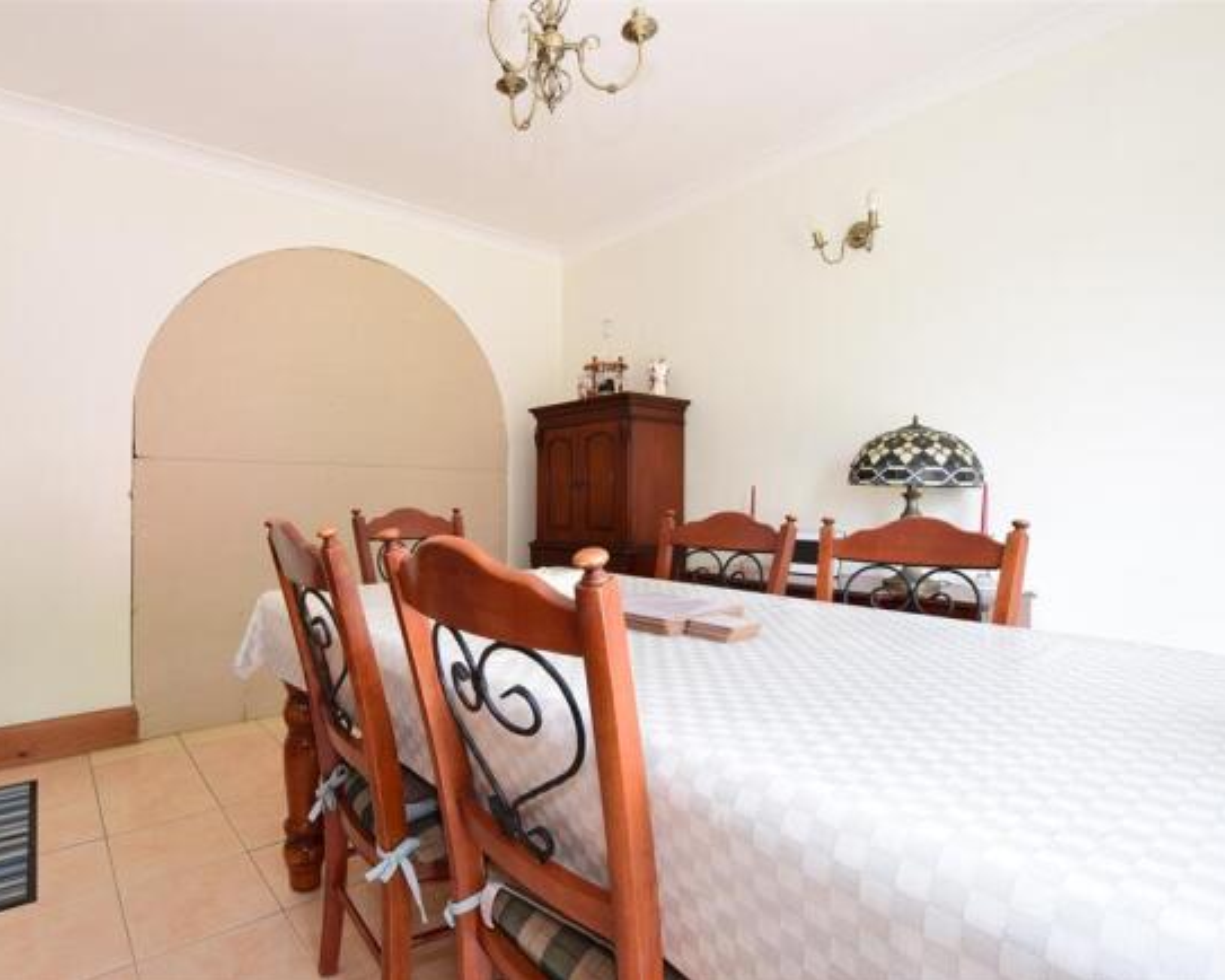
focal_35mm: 17
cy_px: 491
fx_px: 616
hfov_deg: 88.9
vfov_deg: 76.9
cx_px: 510
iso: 400
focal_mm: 10
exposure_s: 1/20
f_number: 10
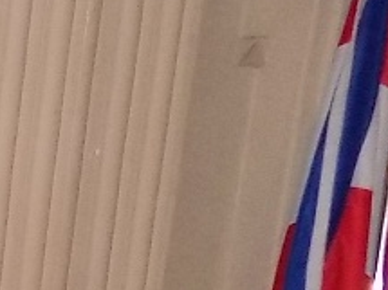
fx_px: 1748
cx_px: -901
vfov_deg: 8.7
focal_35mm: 156
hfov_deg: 9.1
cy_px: 663
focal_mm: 4
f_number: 3.1
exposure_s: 1/30
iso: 200
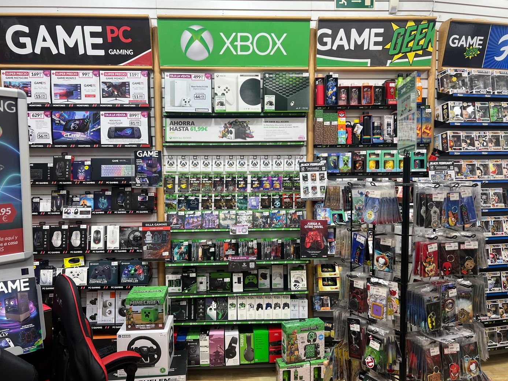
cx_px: 255
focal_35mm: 27
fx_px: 396
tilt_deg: -5.7
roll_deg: +0.4
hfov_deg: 65.3
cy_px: 192
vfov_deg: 51.3
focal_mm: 5.7
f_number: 1.5
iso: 64
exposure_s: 1/100
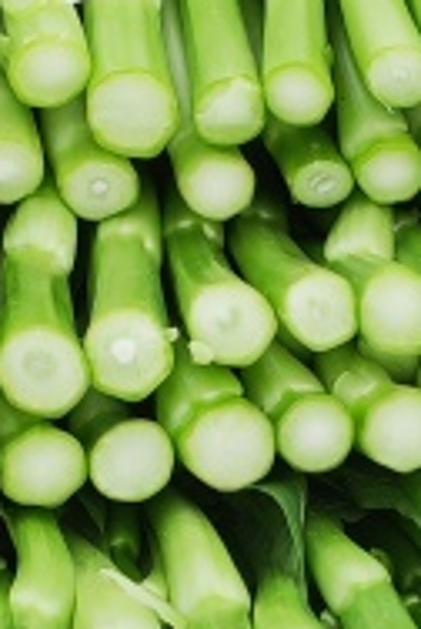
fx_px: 2779
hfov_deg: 8.7
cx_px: 221
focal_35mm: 159
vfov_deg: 12.8
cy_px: 587
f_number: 1.8
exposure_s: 1/1500
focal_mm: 5.53
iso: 50
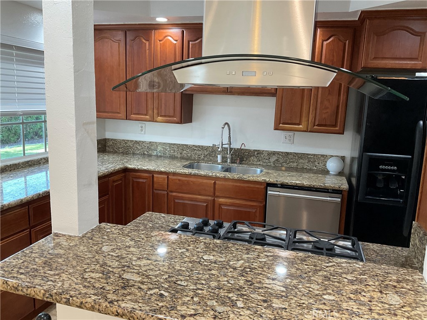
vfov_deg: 48.2
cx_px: 214
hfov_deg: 61.7
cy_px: 160
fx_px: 358
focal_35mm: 29
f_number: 1.8
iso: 80
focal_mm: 3
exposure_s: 1/60
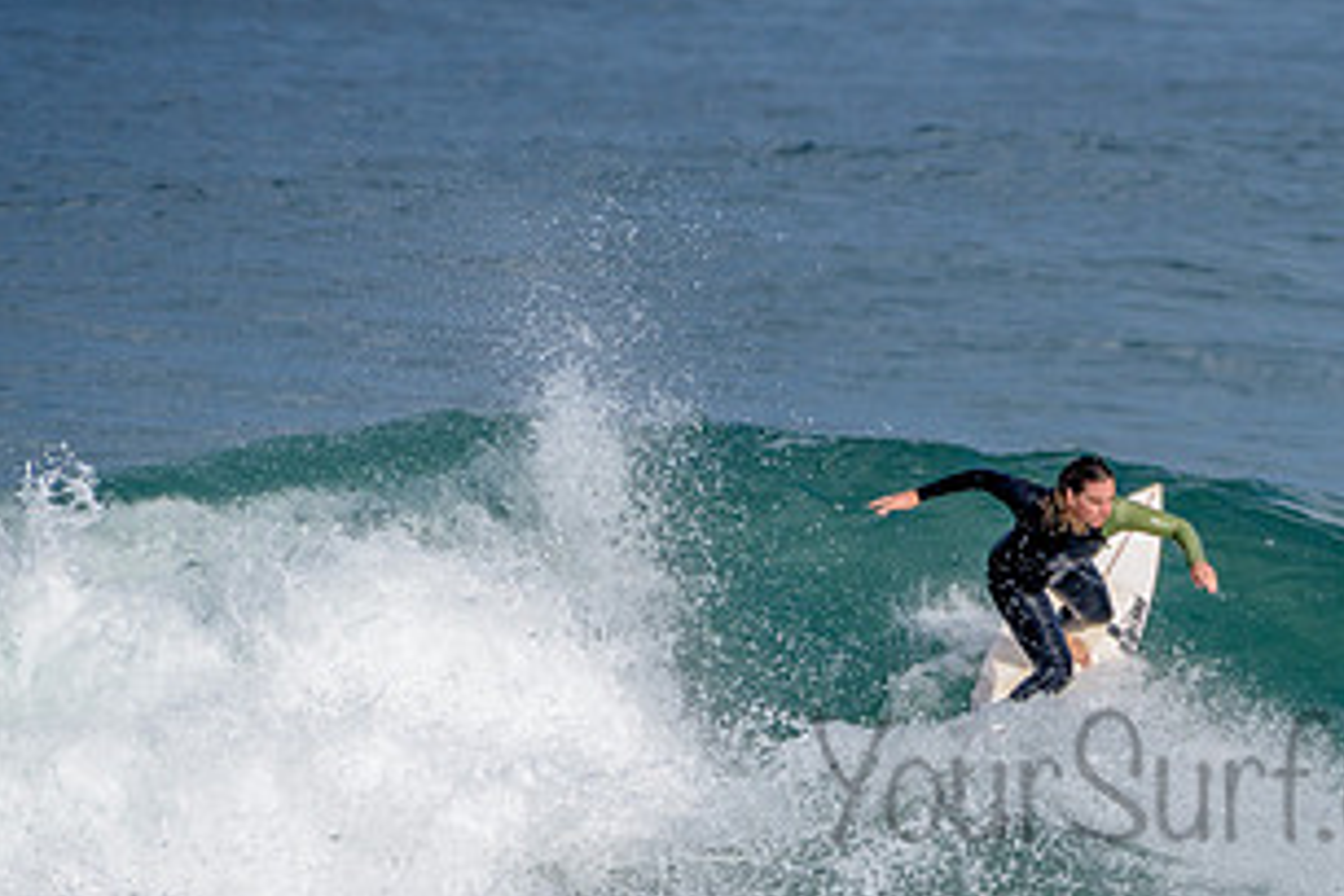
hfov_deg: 1.8
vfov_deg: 1.2
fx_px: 43266
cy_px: 740
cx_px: 1265
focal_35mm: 1159
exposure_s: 1/1250
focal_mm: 500
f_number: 5.6
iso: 110
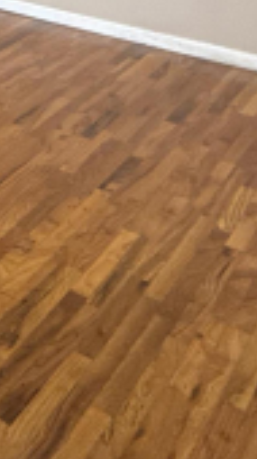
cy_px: -146
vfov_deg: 28.4
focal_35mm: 60
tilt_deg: -6.1
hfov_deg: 14.1
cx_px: -353
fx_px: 731
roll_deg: +0.0
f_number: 2.2
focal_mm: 2.22
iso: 400
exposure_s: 1/60
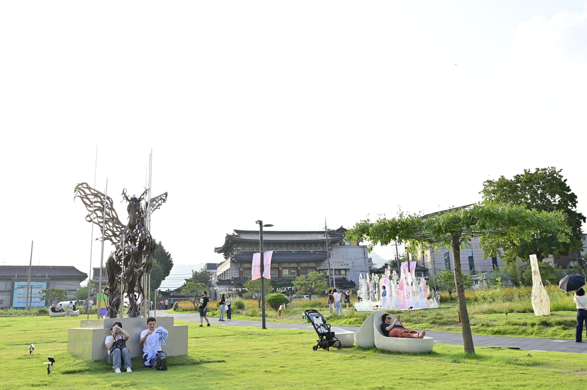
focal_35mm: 30
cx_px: 294
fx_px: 489
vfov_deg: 43.5
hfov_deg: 62.0
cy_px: 195
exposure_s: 1/160
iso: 160
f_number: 6.3
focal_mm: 30
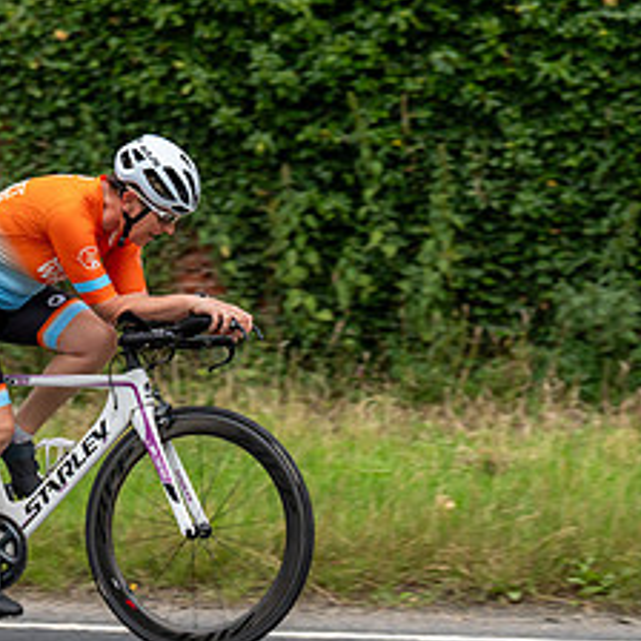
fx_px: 3645
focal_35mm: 174
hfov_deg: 10.0
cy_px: 222
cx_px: 40
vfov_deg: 10.0
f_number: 3.2
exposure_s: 1/640
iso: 1000
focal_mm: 79
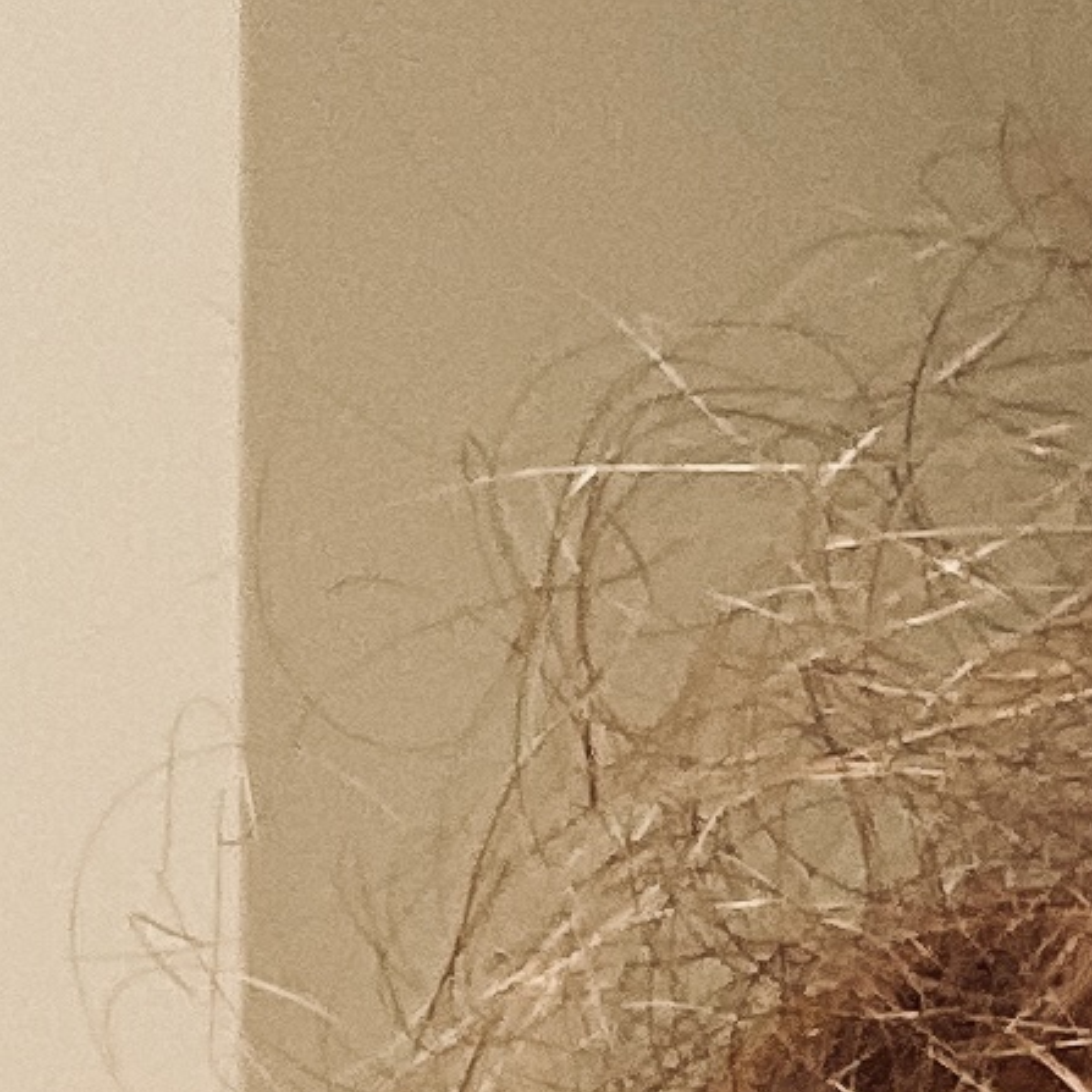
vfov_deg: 7.7
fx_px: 6531
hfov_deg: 9.1
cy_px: 3765
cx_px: 1964
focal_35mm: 183
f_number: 2.2
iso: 64
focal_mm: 2.71
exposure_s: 1/121
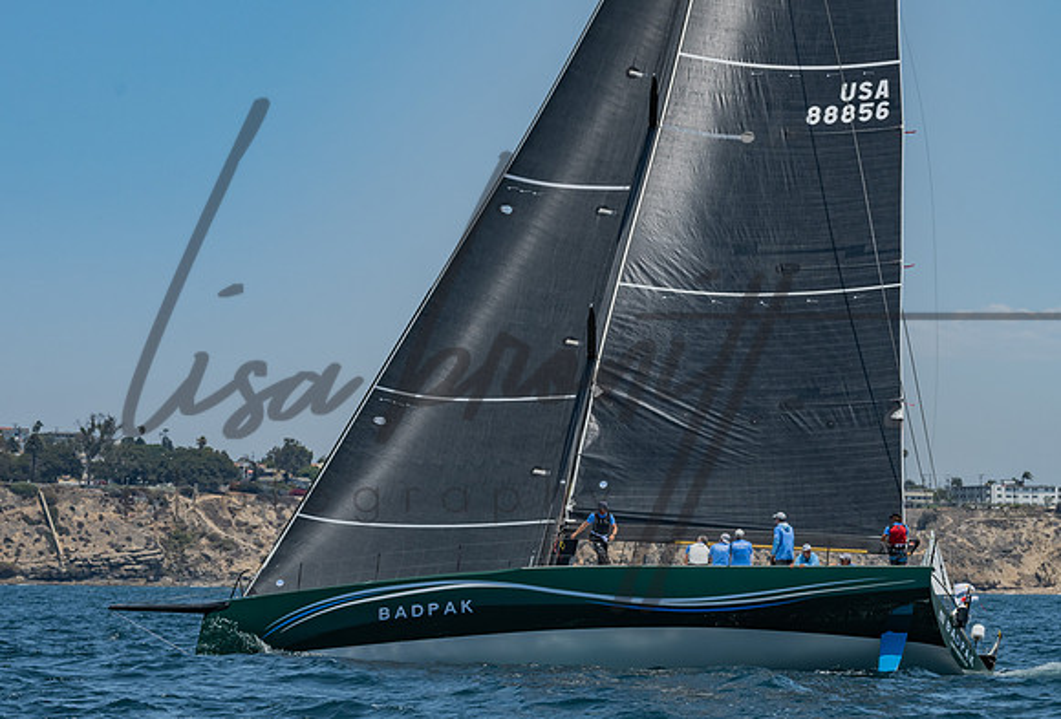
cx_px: 638
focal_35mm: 191
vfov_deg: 7.3
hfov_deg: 10.7
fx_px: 5659
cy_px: 414
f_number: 8
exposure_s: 1/800
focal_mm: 125
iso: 320
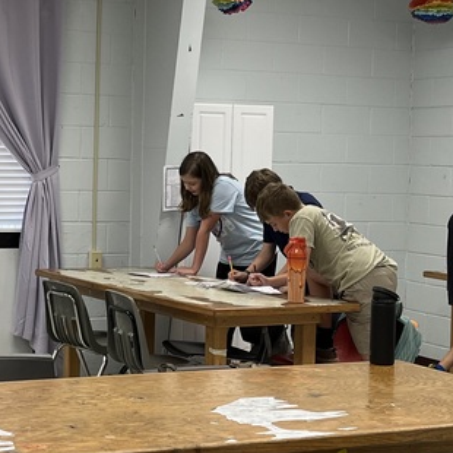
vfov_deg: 22.7
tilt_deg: -1.1
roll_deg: -0.9
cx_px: -15
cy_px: 187
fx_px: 1125
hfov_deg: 21.8
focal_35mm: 76
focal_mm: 5.1
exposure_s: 1/60
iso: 64
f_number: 1.6
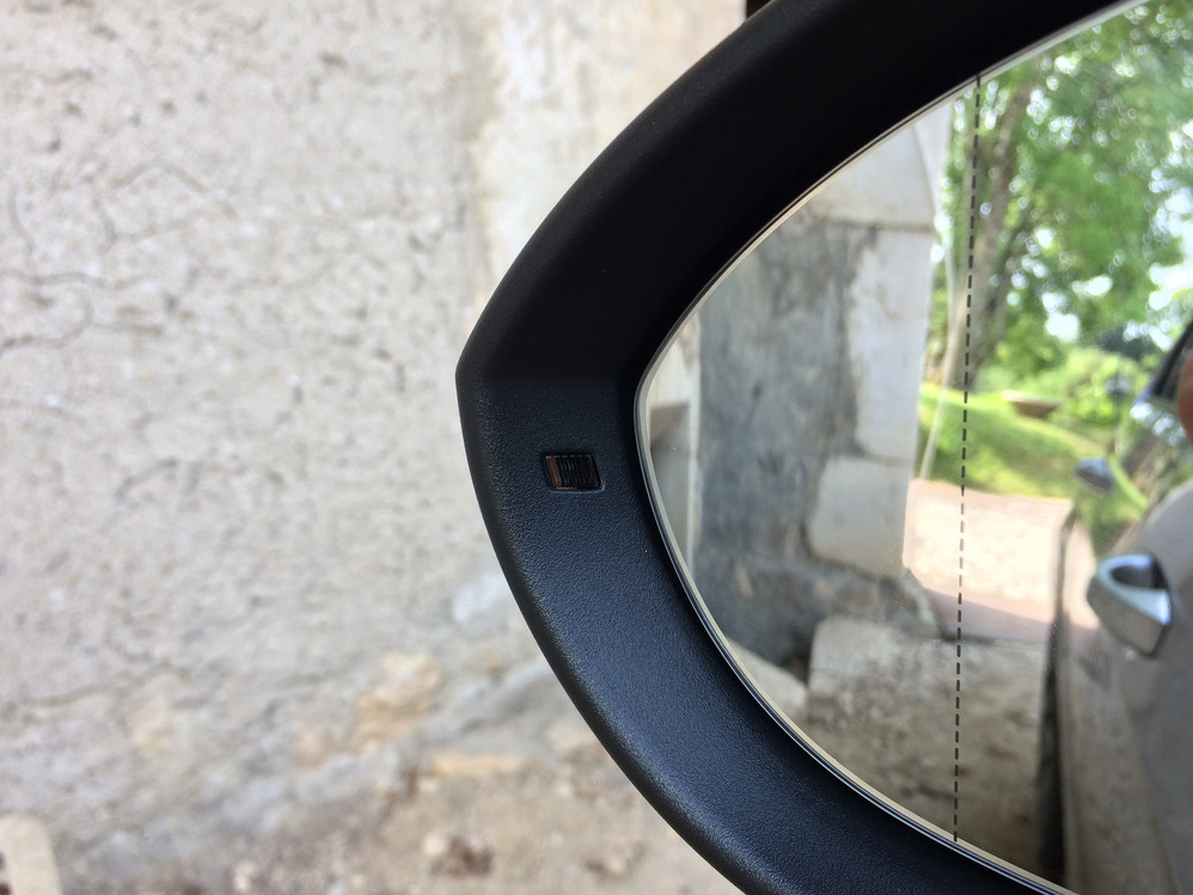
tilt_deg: -16.1
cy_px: 470
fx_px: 1069
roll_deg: +4.3
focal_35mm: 31
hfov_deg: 58.3
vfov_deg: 45.4
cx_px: 617
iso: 32
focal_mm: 4.15
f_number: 2.2
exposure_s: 1/115
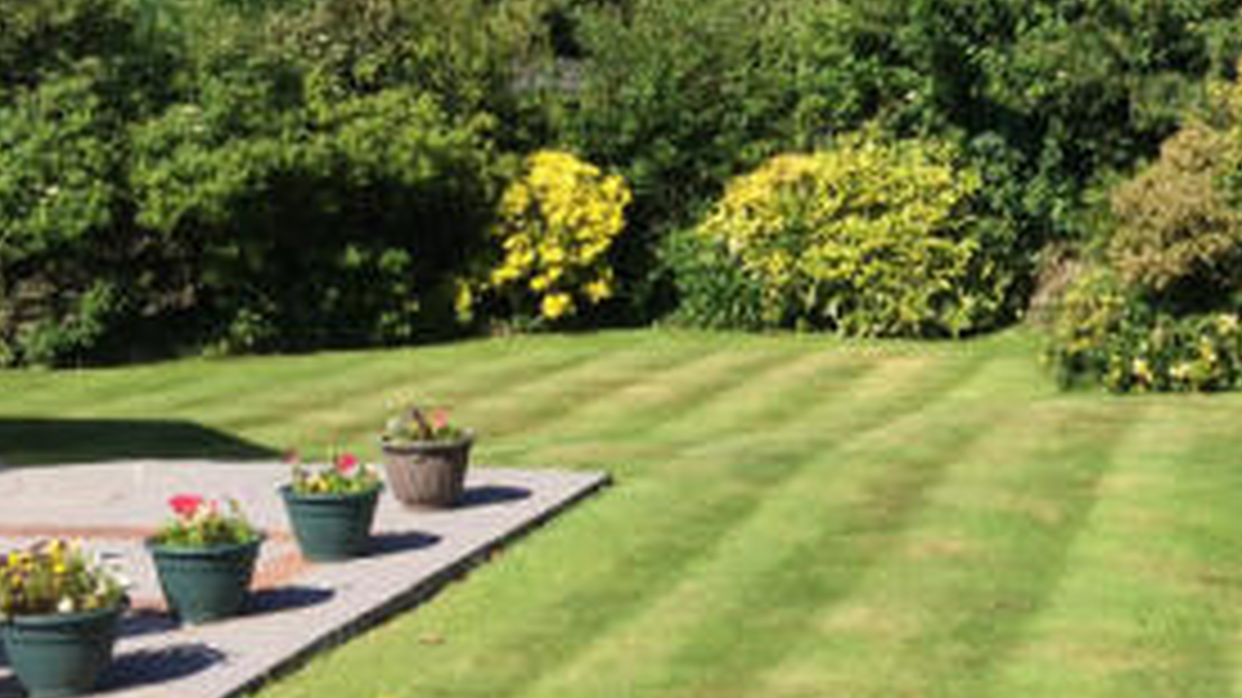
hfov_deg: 28.5
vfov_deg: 17.4
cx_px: 1262
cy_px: 259
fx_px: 2271
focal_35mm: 69
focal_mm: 4.12
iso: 32
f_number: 2.2
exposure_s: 1/1414
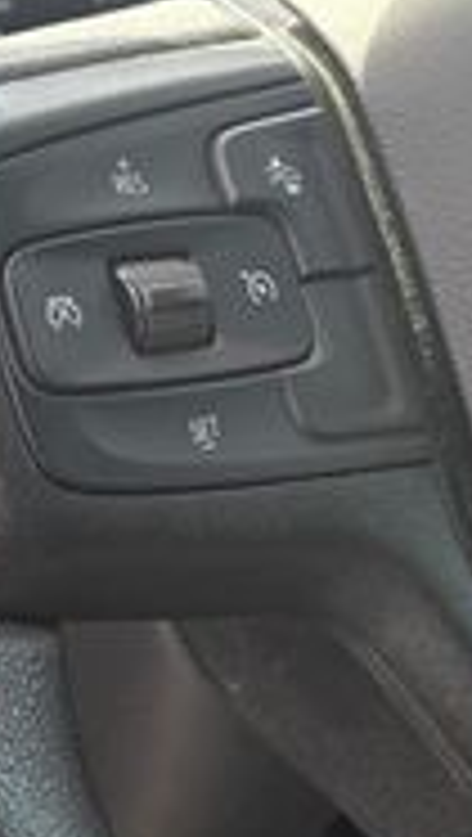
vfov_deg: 24.7
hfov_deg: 13.8
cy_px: 324
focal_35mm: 86
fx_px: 1908
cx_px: 512
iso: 25
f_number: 1.8
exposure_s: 1/182
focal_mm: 5.4
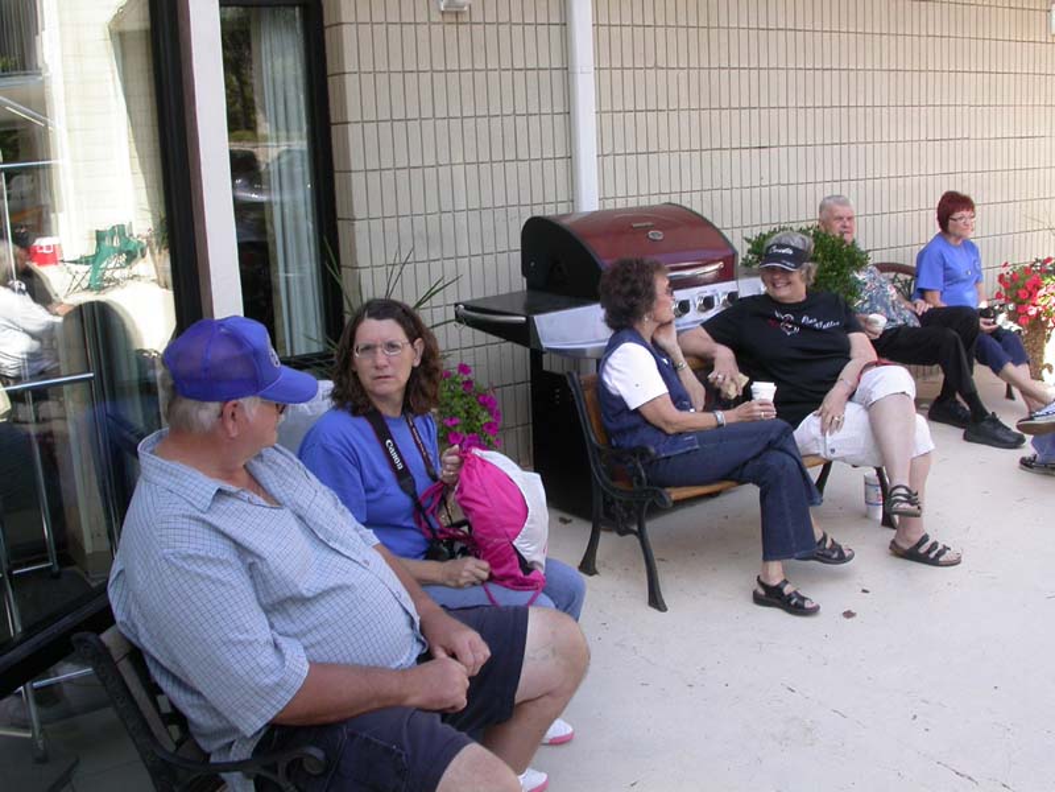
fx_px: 1158
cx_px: 528
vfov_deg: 37.7
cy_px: 396
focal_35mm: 38
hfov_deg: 49.0
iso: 100
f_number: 4.7
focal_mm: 7.85
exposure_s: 1/119
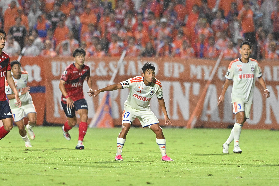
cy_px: 93
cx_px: 140
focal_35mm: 540
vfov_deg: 2.5
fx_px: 4184
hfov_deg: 3.8
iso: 5000
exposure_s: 1/1250
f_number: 4
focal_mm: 360
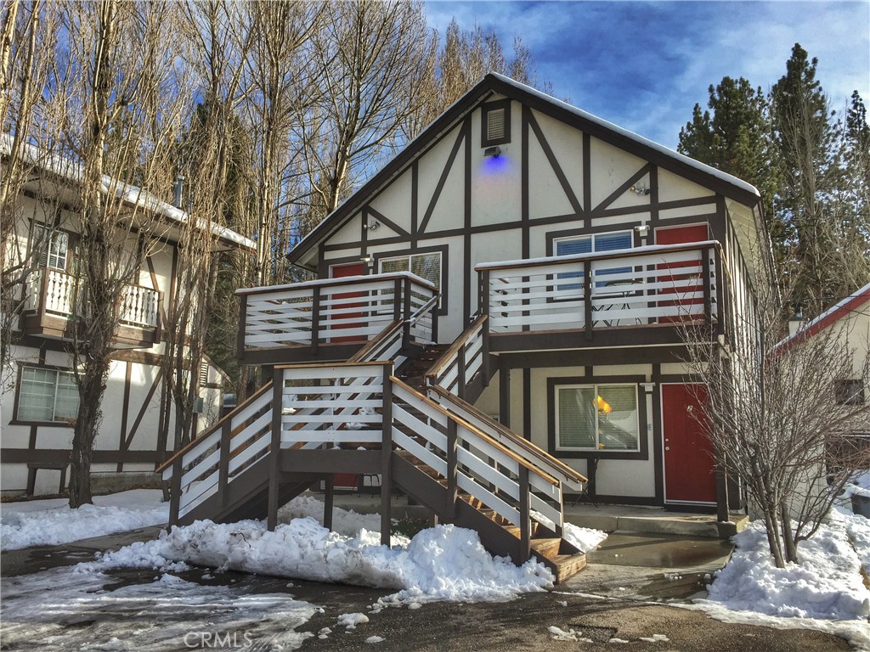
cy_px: 326
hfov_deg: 61.7
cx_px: 435
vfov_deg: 48.2
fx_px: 729
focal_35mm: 29
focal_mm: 4.15
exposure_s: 1/1199
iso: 32
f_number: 2.2
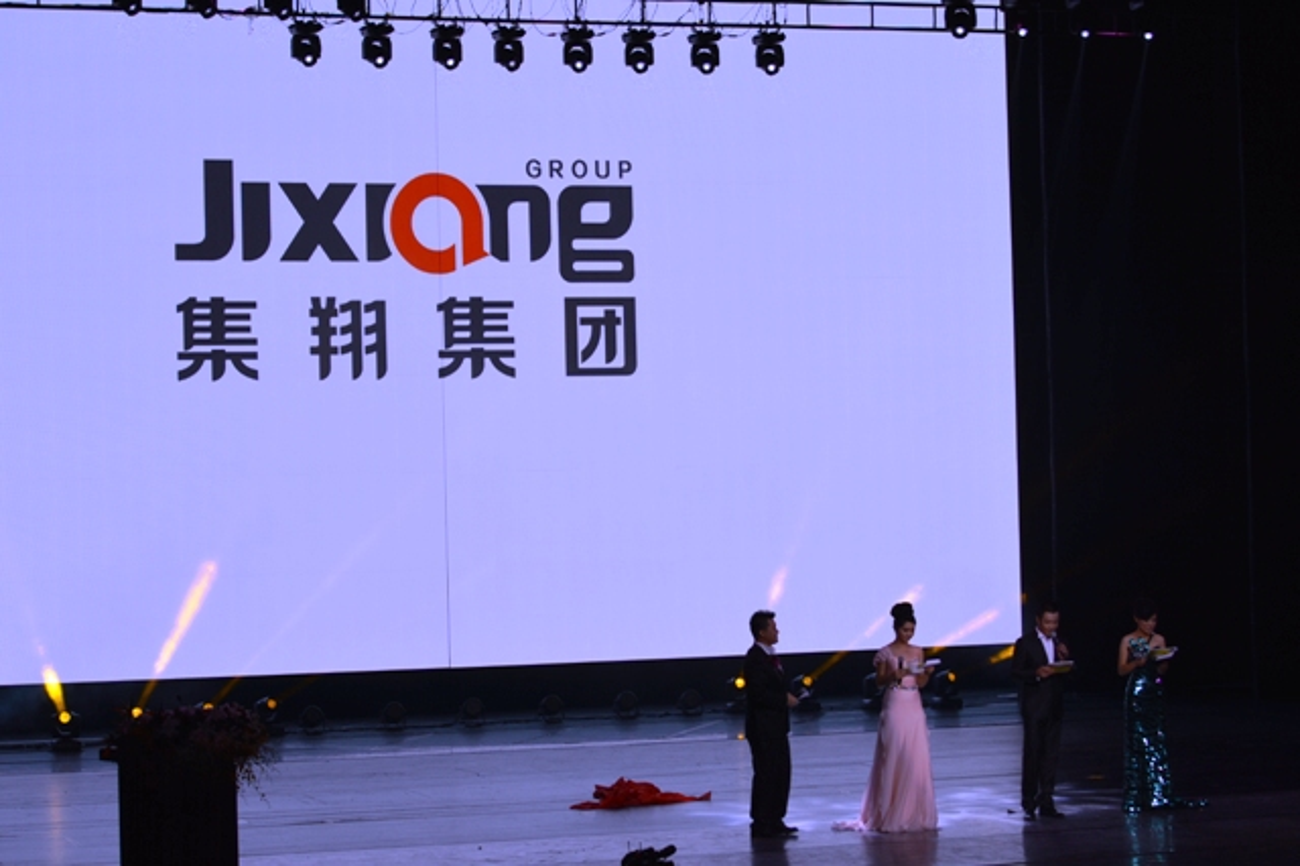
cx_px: 650
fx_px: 2978
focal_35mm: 82
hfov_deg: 24.6
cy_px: 433
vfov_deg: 16.5
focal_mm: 55
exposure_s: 1/160
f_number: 6.3
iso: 100
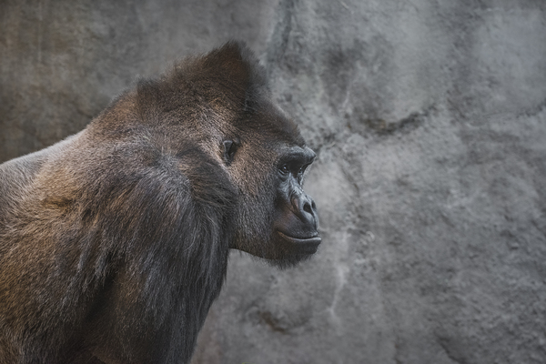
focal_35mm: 210
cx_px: 273
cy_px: 182
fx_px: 3185
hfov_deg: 9.8
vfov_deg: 6.5
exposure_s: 1/100
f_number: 8
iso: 2000
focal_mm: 210
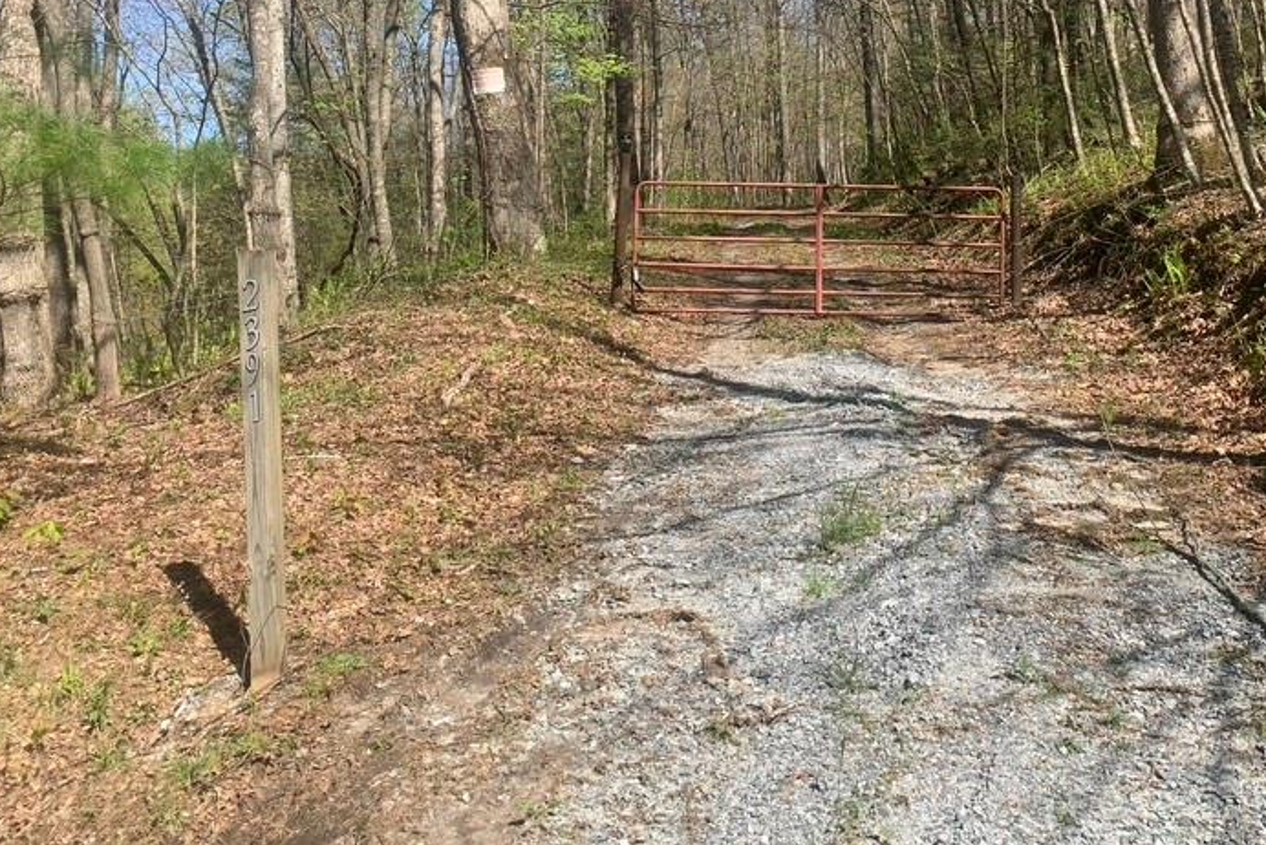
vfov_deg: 32.8
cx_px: 794
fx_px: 1407
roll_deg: -0.3
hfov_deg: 48.0
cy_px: 207
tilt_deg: +3.7
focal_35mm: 40
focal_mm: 4.25
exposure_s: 1/1190
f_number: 1.8
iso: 25
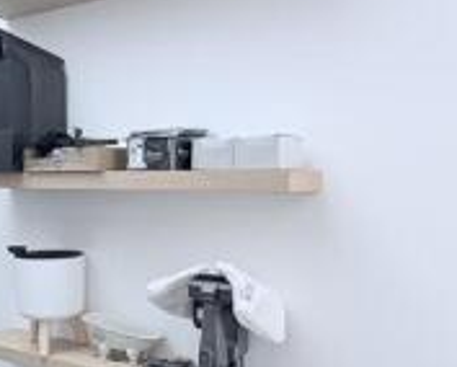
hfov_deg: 40.7
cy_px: 275
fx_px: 609
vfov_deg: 32.8
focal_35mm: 45
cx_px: 156
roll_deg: -0.8
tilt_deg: -8.0
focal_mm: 2.22
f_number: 2.2
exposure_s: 1/99
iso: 64
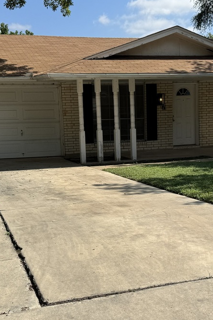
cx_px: 111
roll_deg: +2.2
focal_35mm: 54
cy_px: 192
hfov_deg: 25.1
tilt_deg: -9.9
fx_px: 479
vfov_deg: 36.7
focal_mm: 6.76
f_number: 1.78
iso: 80
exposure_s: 1/5814
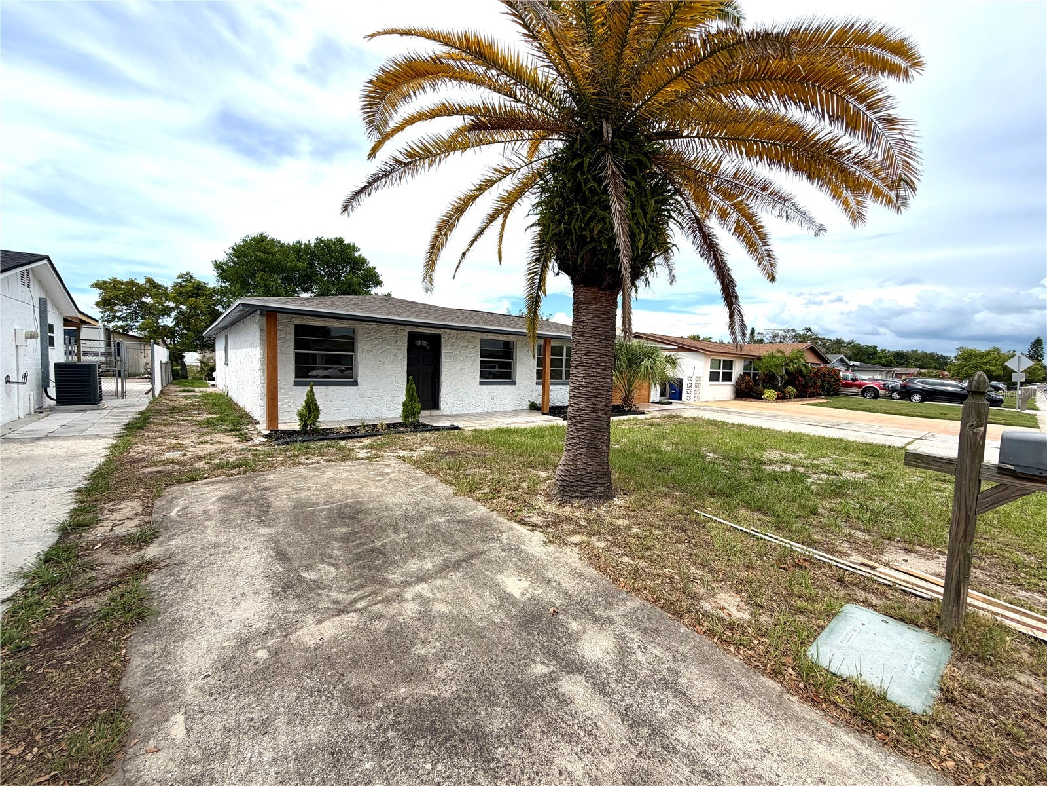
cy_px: 393
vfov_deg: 85.7
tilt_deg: -3.8
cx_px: 524
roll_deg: -1.6
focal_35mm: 14
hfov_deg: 102.1
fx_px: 423
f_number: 2.2
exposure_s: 1/1001
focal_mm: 2.22
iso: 20
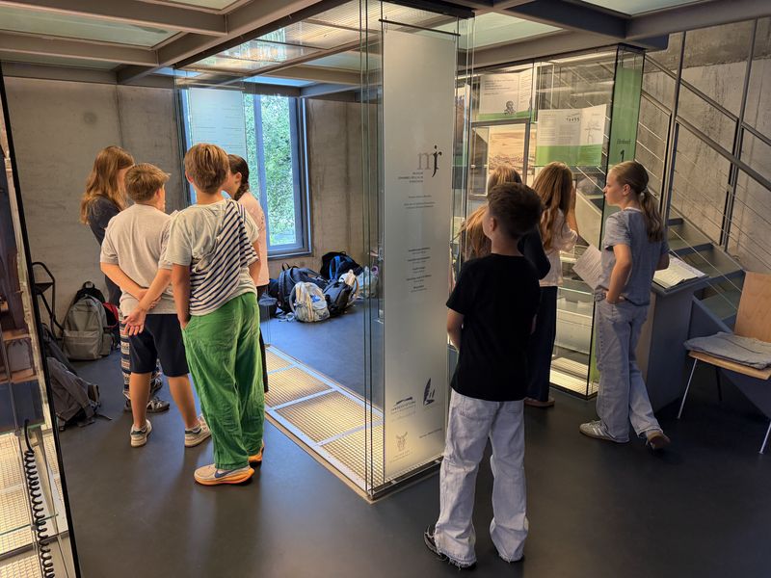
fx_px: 535
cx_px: 386
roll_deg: +0.4
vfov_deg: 56.8
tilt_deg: -12.9
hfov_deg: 71.6
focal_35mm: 24
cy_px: 289
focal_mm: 6.76
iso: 400
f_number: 1.78
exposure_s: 1/50
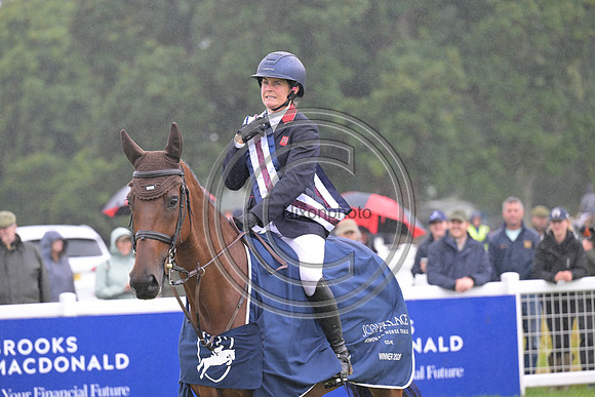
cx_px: 298
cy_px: 198
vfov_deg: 7.4
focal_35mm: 185
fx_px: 3058
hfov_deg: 11.1
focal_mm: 185
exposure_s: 1/1250
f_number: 4.5
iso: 2200
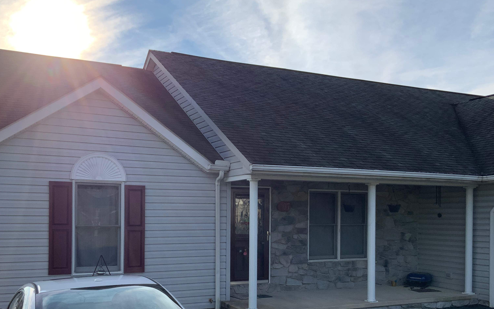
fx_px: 552
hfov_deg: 48.2
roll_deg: +0.1
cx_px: 250
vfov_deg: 30.9
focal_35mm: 41
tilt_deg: +0.3
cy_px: 220
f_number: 1.8
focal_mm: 3
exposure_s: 1/1912
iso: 16
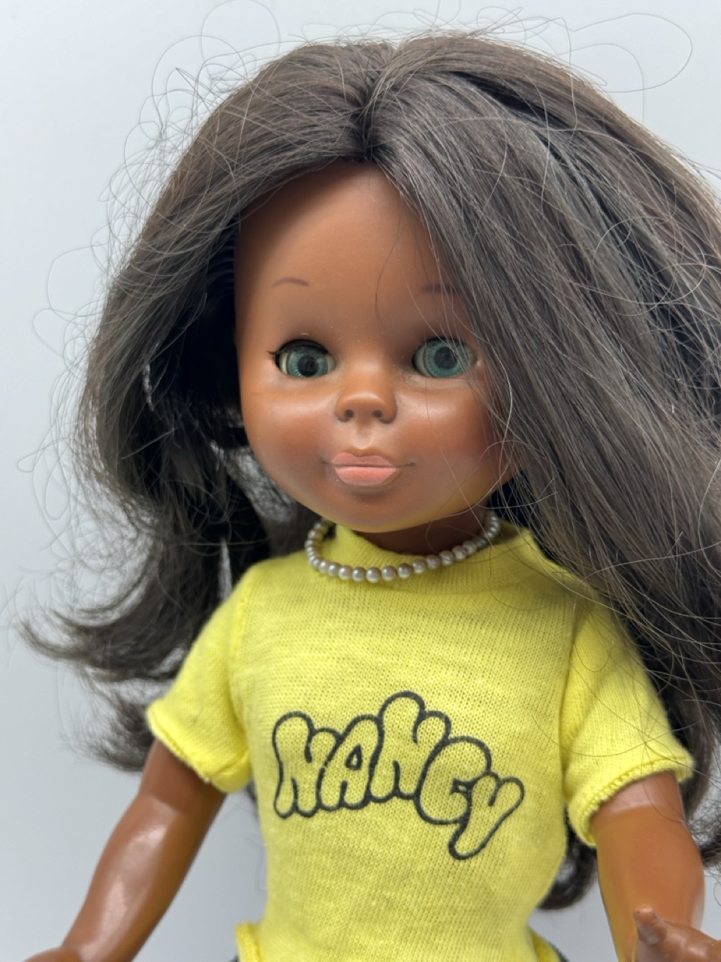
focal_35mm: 48
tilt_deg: -16.9
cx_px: 360
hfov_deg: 30.3
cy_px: 481
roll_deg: +0.9
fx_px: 1333
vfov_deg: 39.7
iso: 80
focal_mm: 6.76
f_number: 1.78
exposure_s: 1/149
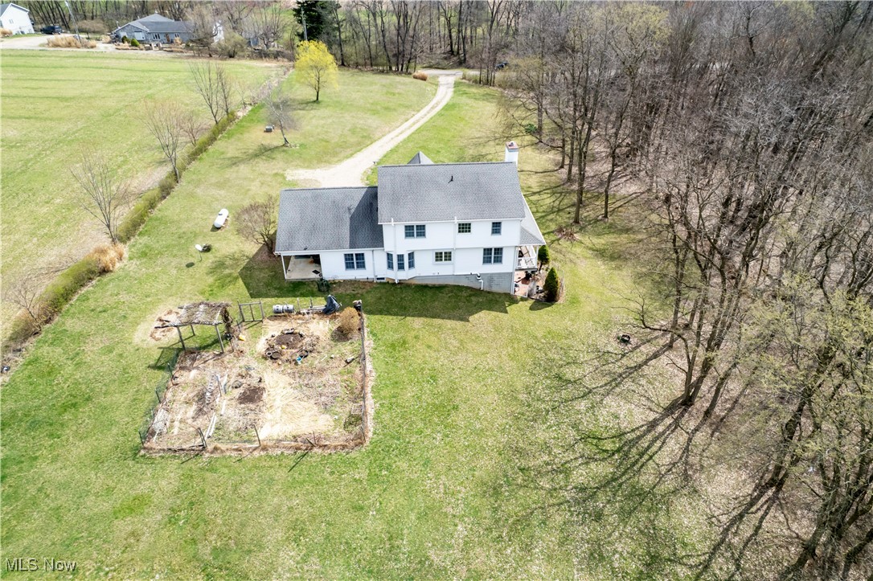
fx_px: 533
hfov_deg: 78.6
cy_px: 290
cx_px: 436
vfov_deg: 57.2
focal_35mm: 22
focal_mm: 8.38
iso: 100
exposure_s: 1/730
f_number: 2.8
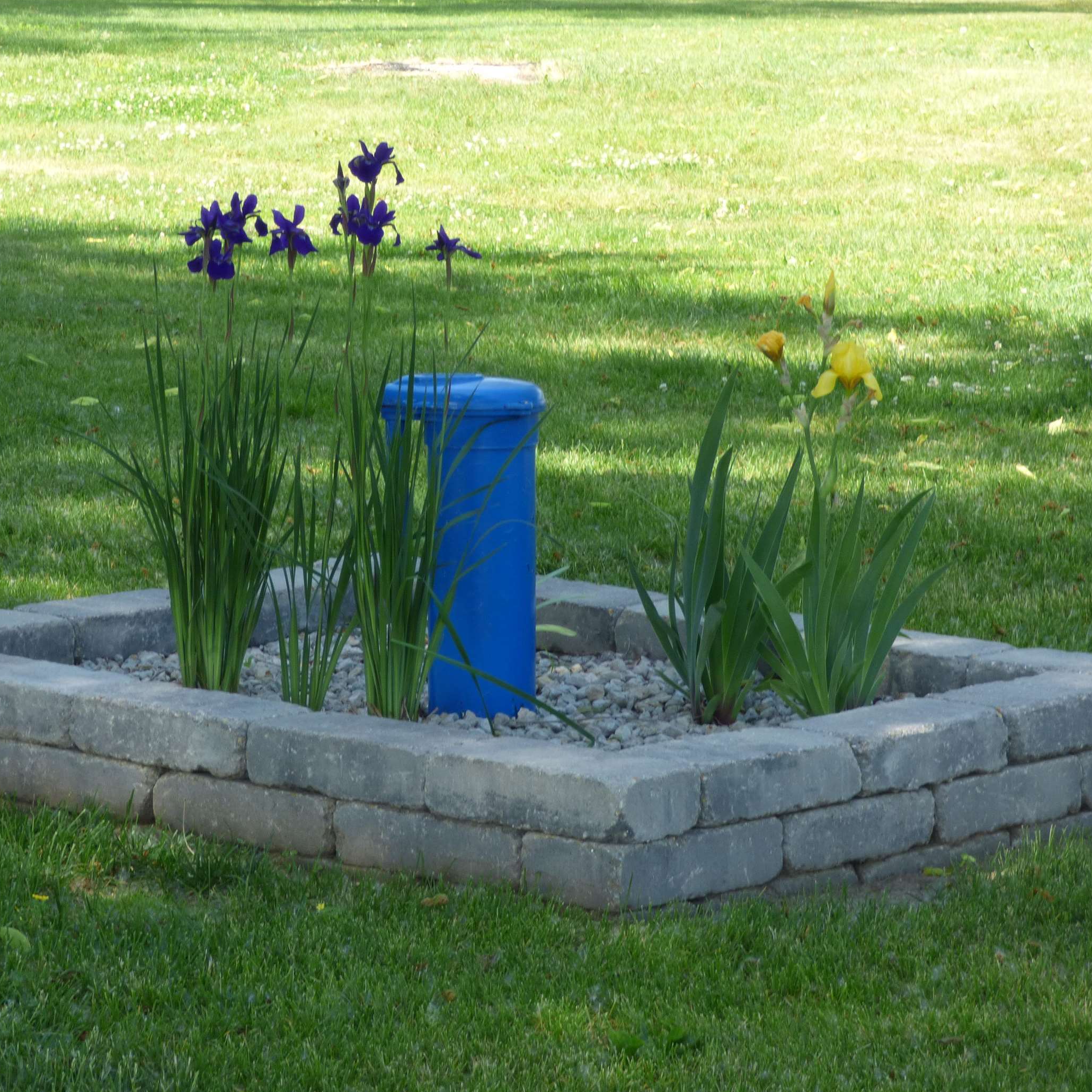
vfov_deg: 12.4
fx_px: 5032
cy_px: 489
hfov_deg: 12.4
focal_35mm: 141
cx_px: 458
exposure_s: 1/100
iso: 100
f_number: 4.9
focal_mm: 19.15
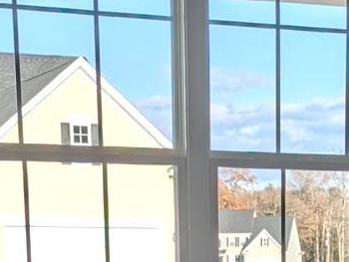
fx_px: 1412
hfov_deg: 13.9
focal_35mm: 140
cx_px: 318
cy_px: 652
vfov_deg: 9.4
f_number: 1.68
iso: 32
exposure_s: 1/798
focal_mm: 6.9
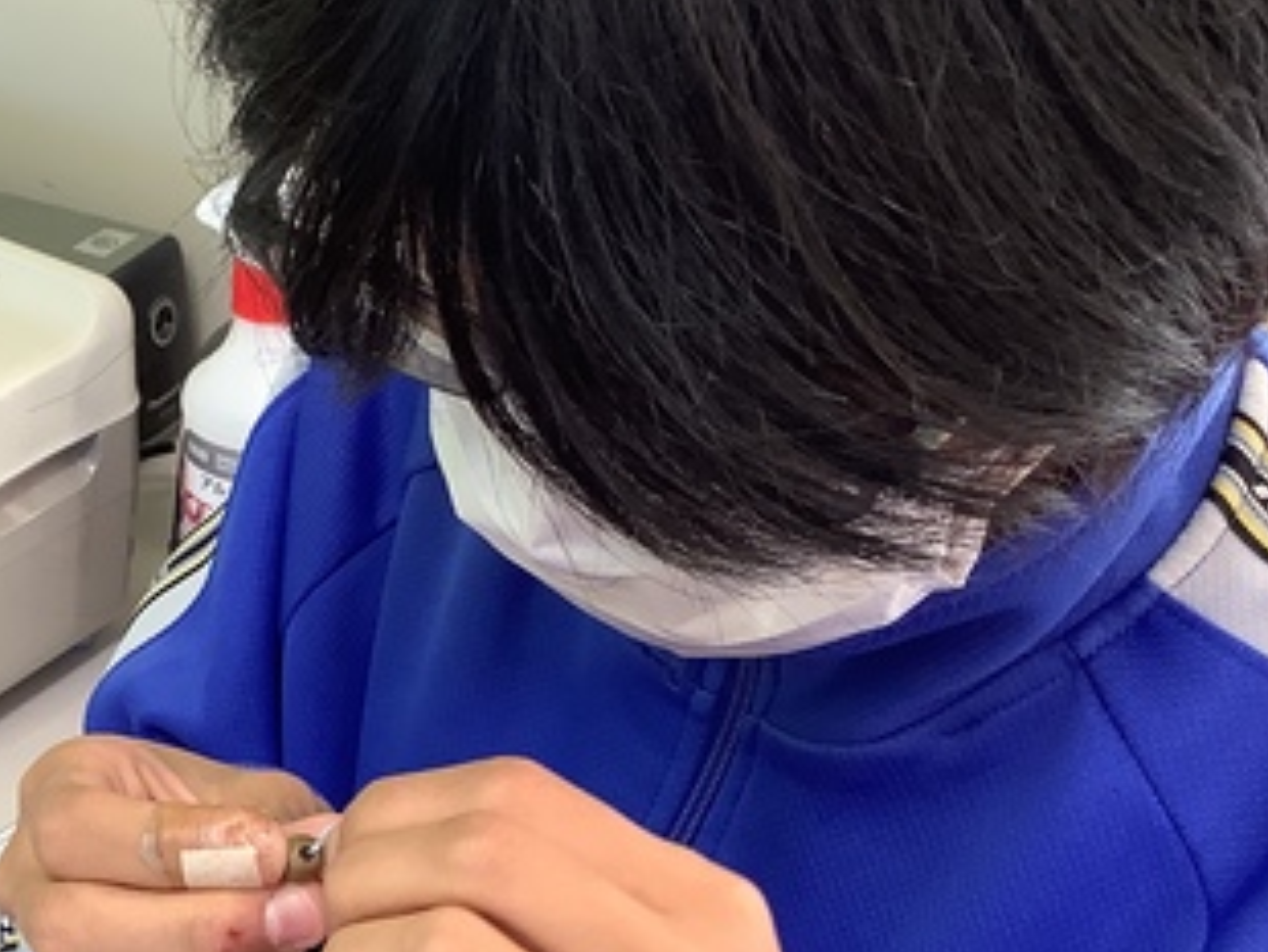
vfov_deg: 22.8
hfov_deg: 29.5
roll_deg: -1.4
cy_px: 666
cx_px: 233
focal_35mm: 64
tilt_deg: -33.1
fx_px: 2346
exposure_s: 1/50
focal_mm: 3.3
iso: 100
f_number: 2.4
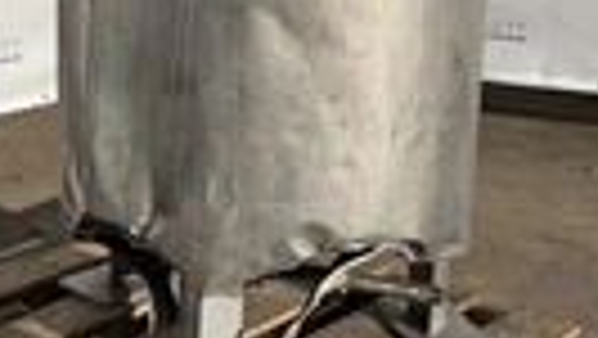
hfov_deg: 25.0
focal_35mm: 85
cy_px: -59
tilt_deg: -7.2
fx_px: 1349
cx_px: 238
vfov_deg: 13.9
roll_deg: +0.8
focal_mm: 5.1
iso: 50
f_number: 1.6
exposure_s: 1/5556
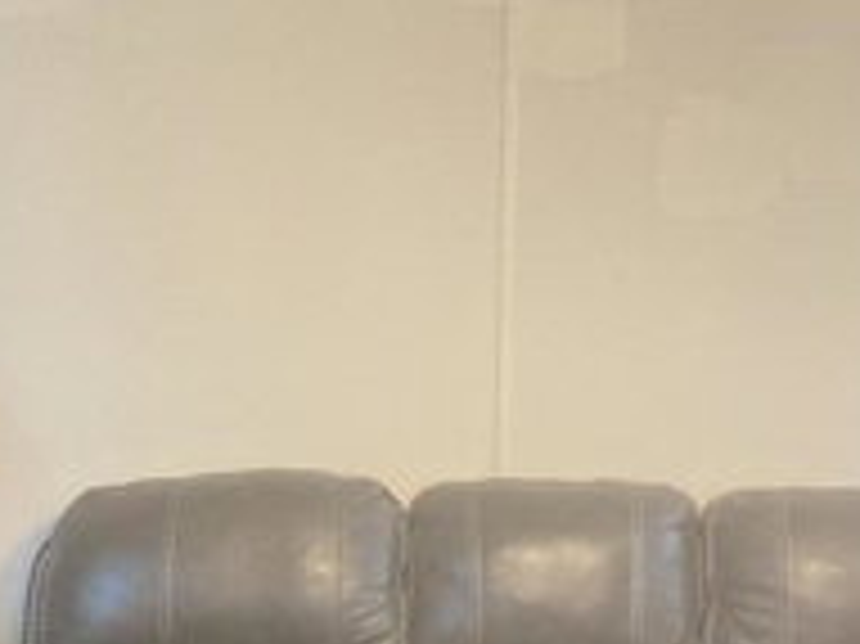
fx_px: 2334
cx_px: 234
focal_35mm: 94
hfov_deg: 20.7
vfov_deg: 15.6
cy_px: 536
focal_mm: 3.99
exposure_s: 1/30
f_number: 1.8
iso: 400
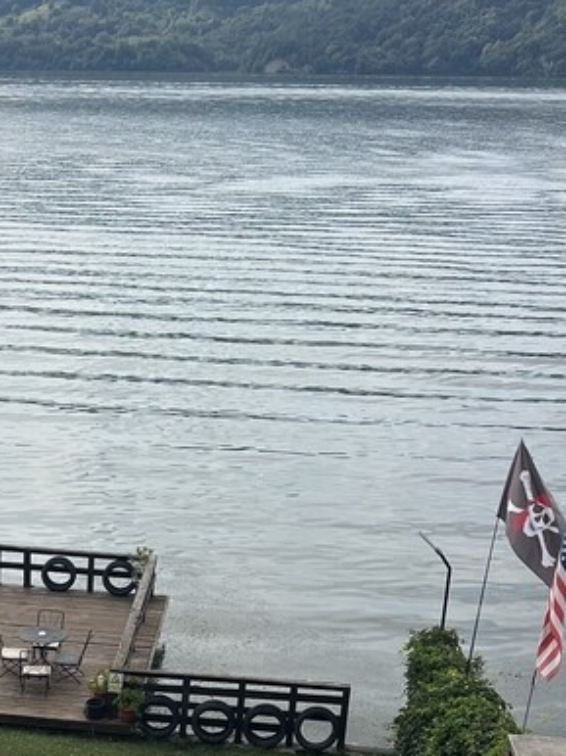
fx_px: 1506
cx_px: -45
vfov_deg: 26.3
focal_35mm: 69
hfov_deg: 20.4
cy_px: 801
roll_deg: +0.8
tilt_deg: -25.3
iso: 50
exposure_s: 1/4115
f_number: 1.5
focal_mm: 5.7
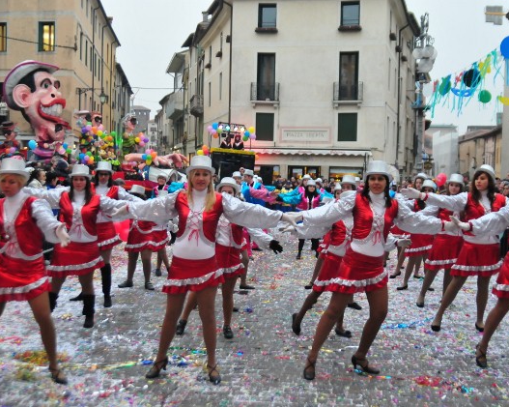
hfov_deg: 44.8
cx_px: 274
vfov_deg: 36.5
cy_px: 204
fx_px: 617
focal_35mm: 41
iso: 1600
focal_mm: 24
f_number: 2.8
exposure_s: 1/400
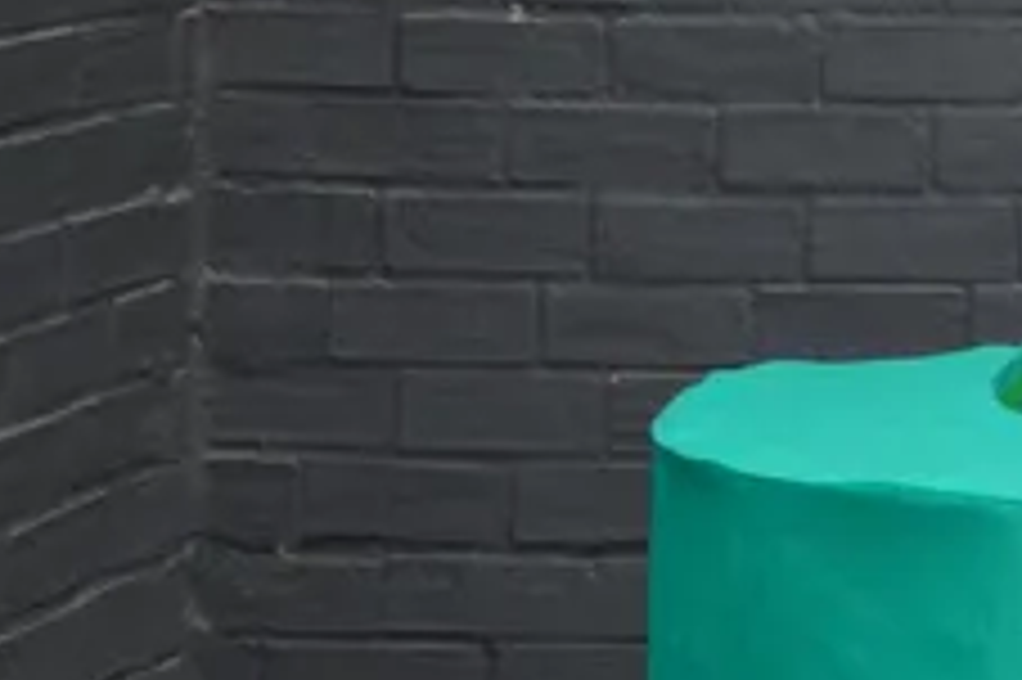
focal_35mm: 188
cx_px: 2998
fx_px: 5333
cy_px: -464
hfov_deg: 9.0
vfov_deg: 7.1
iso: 400
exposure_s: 1/100
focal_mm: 20
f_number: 5
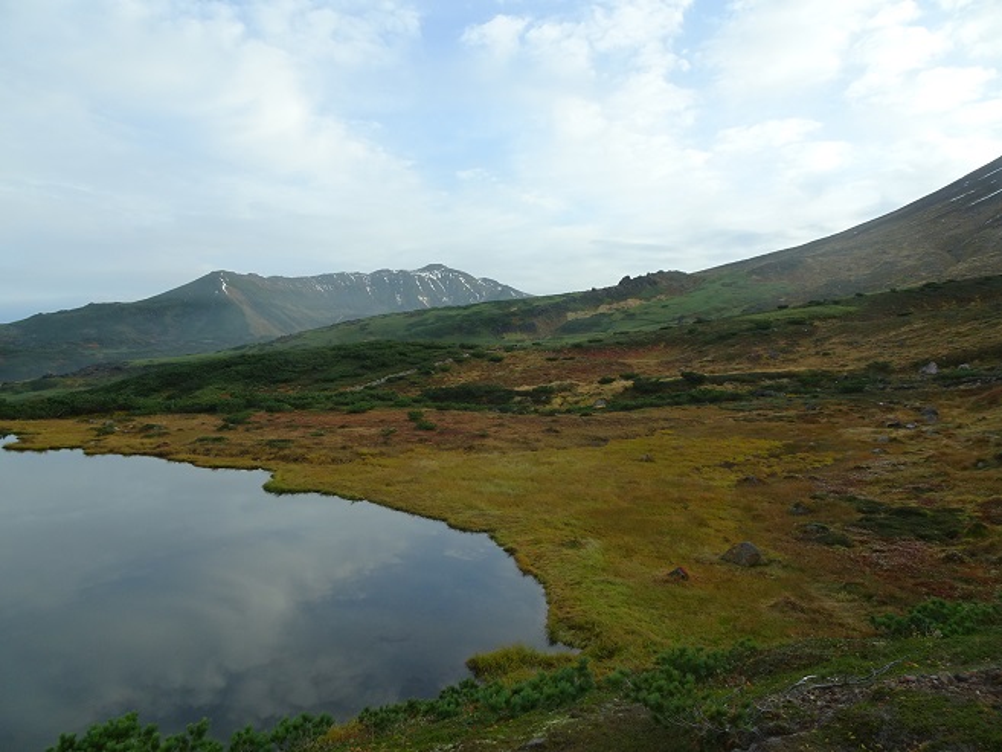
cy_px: 376
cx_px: 501
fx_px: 695
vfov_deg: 56.8
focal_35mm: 24
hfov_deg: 71.6
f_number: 3.5
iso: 80
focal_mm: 4.1
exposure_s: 1/320
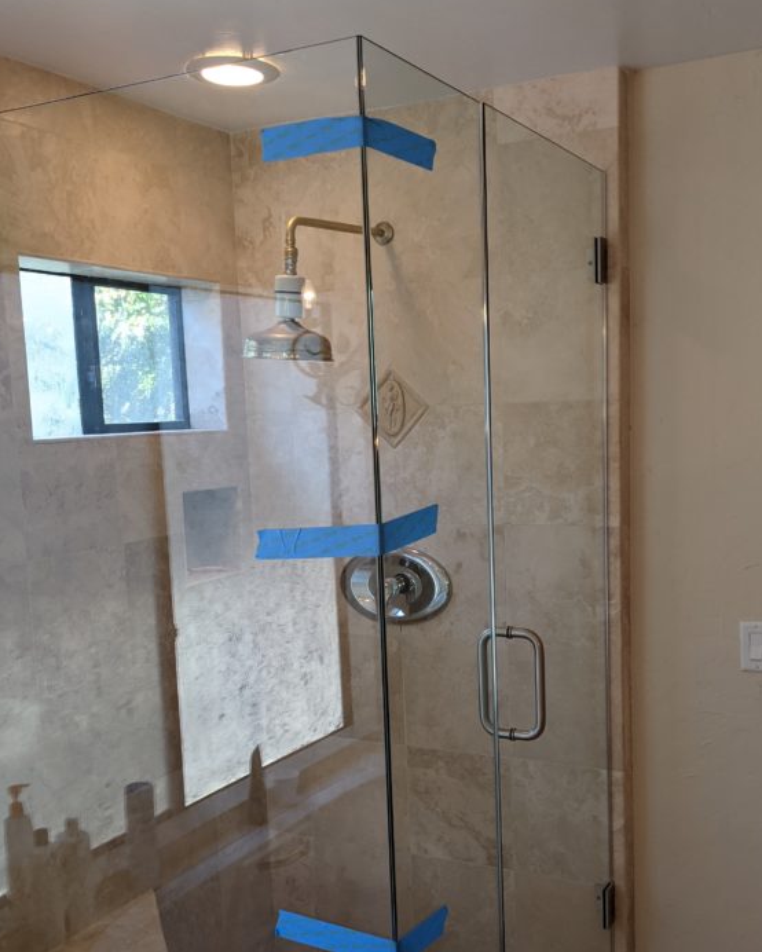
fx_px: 1099
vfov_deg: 46.5
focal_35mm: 39
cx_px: 418
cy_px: 579
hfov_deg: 38.2
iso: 79
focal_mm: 4.38
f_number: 1.73
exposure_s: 1/120
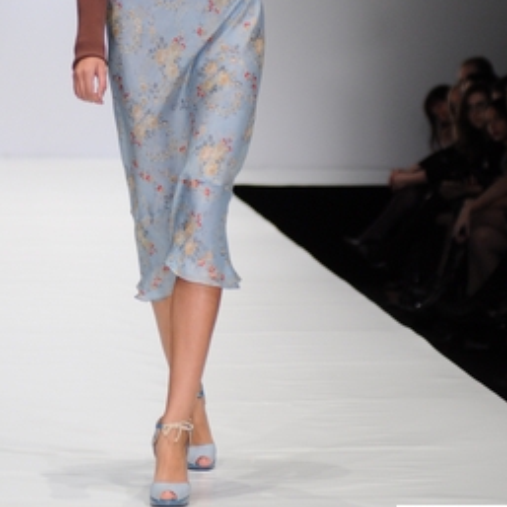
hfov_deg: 8.5
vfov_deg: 8.5
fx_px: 3414
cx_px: 190
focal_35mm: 206
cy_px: 49
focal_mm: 80
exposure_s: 1/250
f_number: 3.2
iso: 800
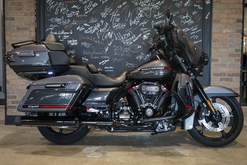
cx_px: 124
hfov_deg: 50.7
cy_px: 82
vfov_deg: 35.1
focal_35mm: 38
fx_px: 261
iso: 1600
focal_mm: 38
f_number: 4
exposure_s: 1/160
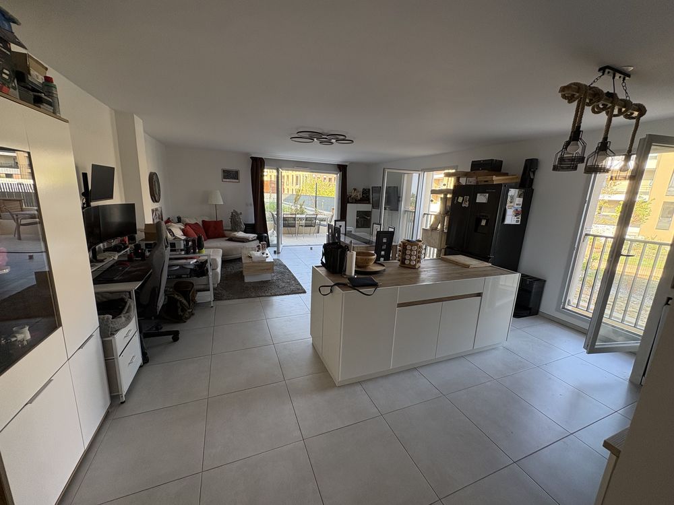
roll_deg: -2.1
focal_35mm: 14
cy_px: 252
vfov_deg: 85.7
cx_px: 337
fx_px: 273
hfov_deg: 102.1
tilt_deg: -12.9
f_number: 2.2
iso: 125
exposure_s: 1/124
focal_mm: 2.22
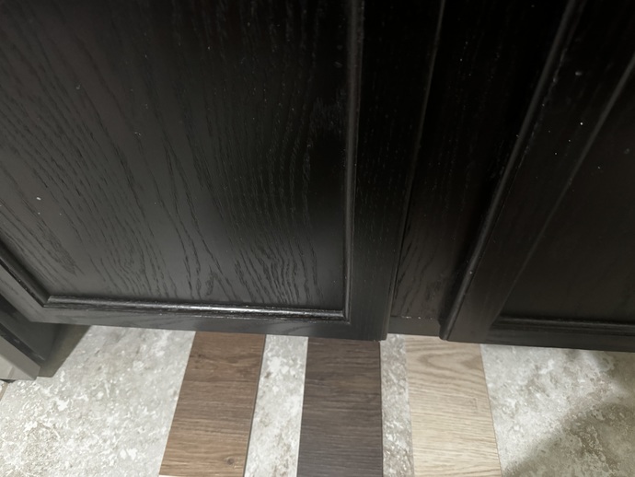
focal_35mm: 24
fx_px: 440
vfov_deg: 56.8
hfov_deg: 71.6
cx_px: 318
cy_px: 238
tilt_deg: -51.5
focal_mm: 6.86
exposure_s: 1/30
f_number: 1.78
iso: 1000
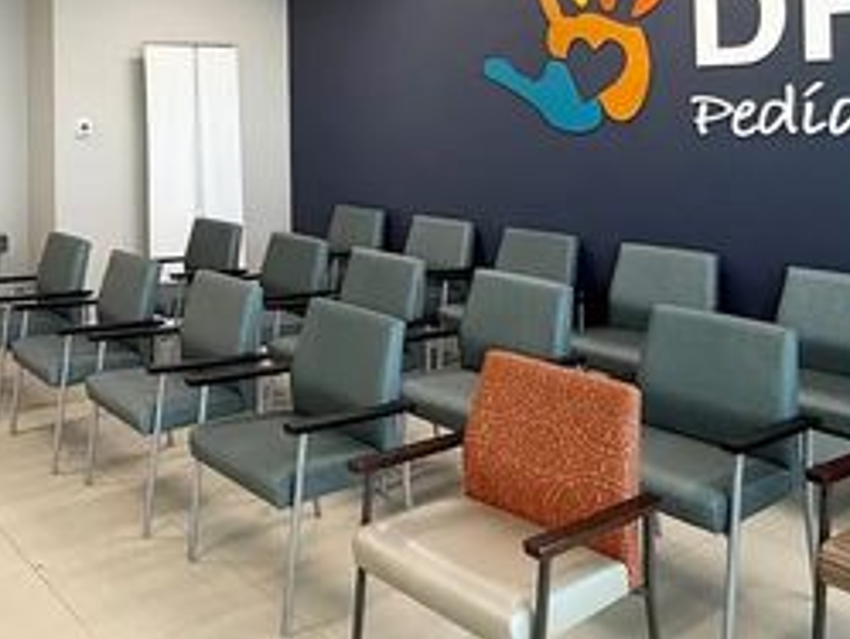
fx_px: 884
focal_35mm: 36
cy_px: 96
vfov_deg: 37.7
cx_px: 184
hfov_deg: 48.7
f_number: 2.2
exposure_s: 1/99
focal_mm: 2.22
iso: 80
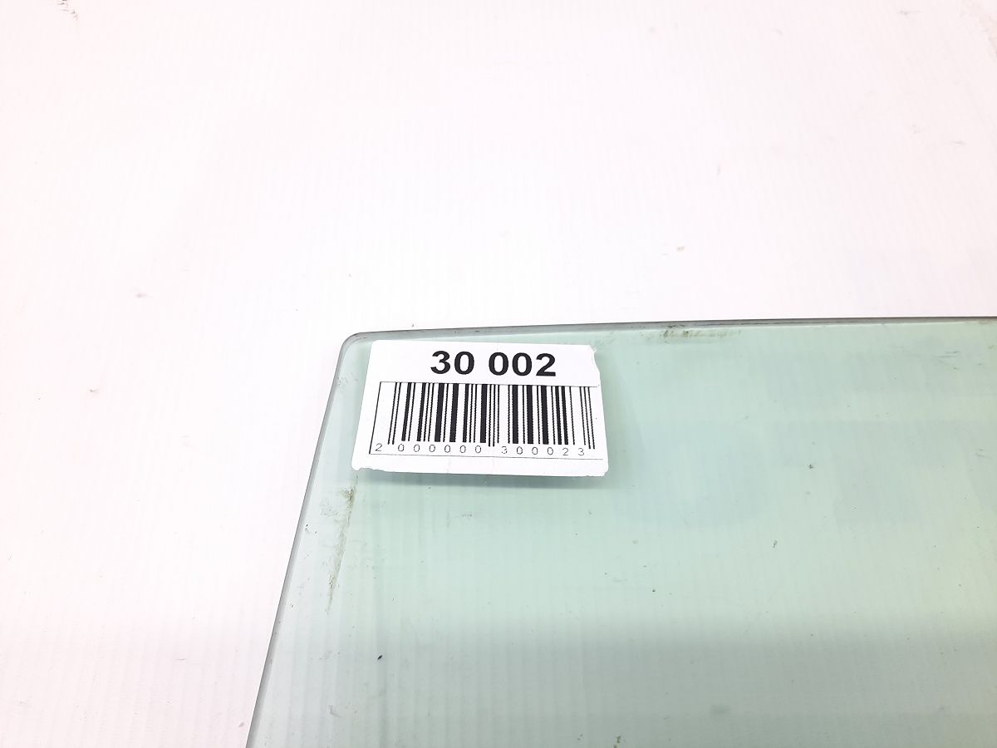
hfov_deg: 69.4
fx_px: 720
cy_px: 374
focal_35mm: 25
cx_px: 498
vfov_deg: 54.9
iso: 64
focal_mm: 4.6
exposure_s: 1/50
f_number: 2
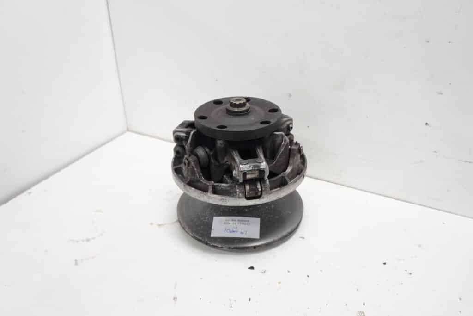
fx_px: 355
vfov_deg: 47.9
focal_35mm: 27
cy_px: 158
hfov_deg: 67.4
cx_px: 236
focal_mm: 18
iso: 500
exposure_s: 1/60
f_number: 5
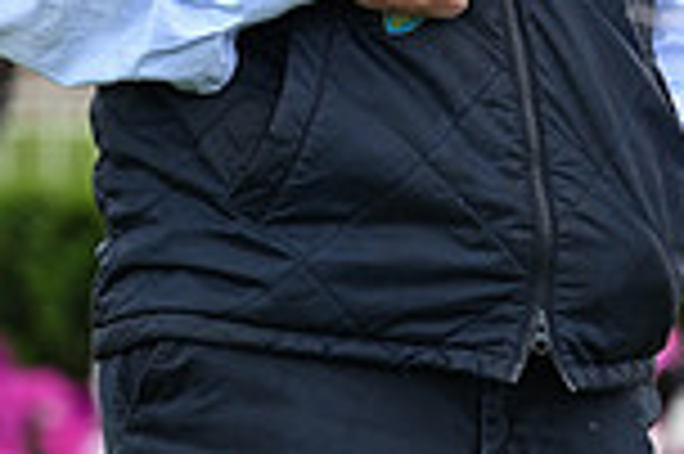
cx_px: 670
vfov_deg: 1.8
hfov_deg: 2.7
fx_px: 14481
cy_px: -299
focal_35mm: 763
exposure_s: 1/800
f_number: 5
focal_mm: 200
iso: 500
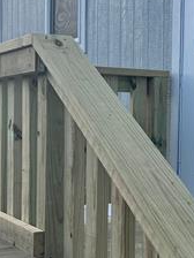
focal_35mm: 89
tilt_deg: -1.7
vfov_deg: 22.0
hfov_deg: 16.3
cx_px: 181
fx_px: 665
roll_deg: -0.8
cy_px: 150
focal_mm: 5.7
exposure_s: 1/840
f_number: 1.5
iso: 50
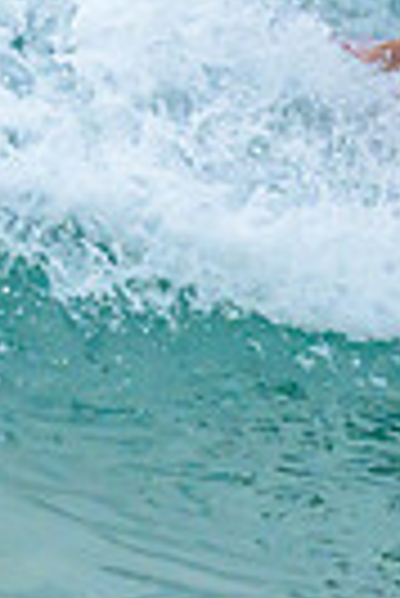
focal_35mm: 4794
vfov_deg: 0.4
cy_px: -437
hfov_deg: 0.3
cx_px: 1138
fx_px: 79687
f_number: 6.3
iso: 1250
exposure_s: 1/3200
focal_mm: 800
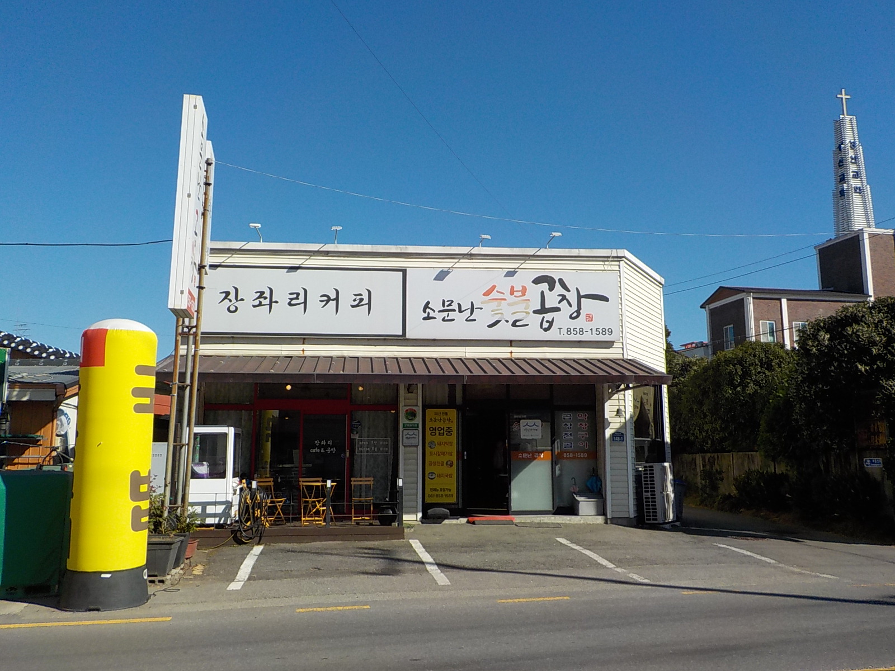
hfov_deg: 60.0
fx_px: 776
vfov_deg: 46.8
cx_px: 448
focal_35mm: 30
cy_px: 336
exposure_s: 1/2000
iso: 125
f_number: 3.3
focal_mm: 4.1
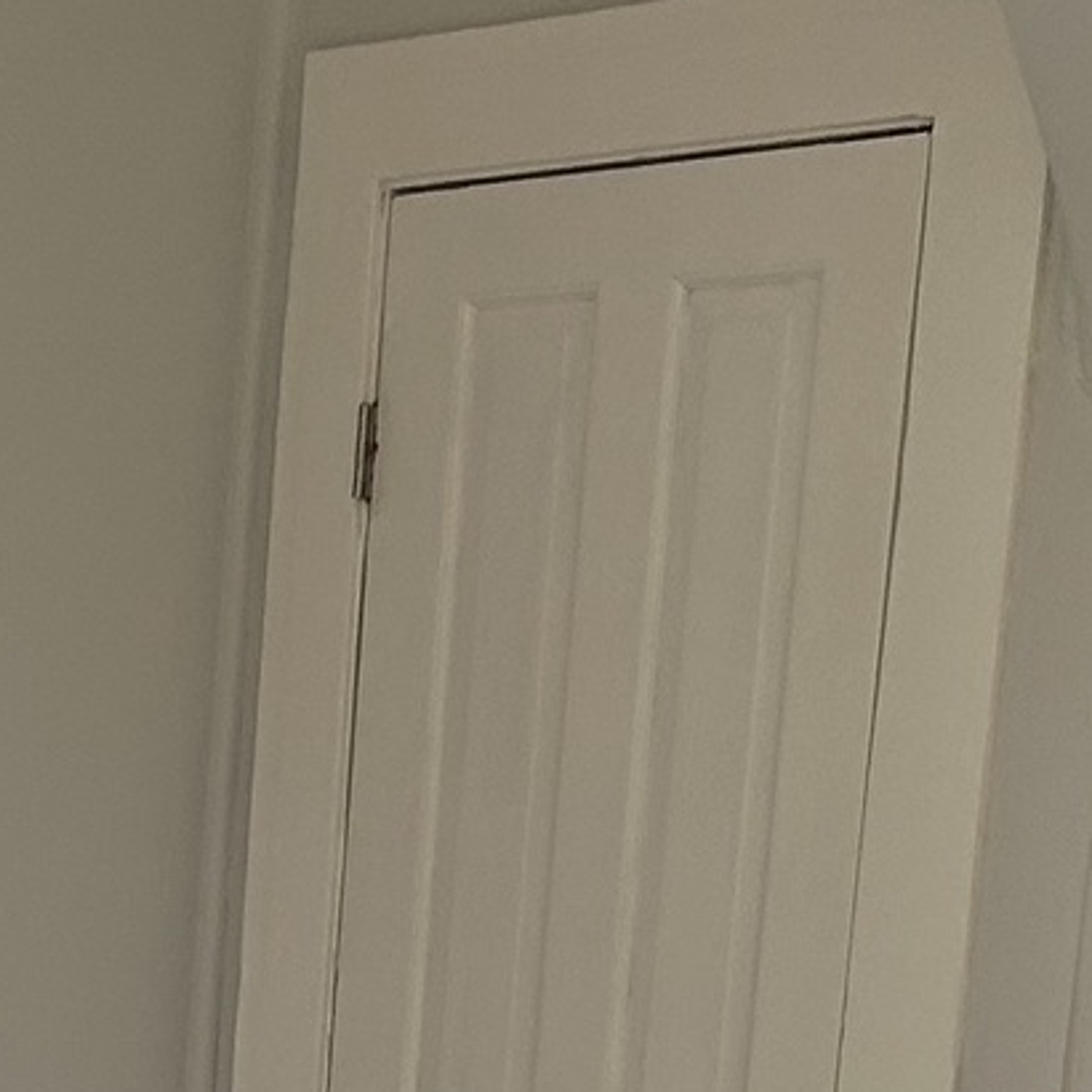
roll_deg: -0.8
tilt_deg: -15.9
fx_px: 4604
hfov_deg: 12.9
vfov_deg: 12.2
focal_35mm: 129
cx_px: -461
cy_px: 2107
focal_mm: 5.7
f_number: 1.5
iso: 100
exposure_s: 1/120
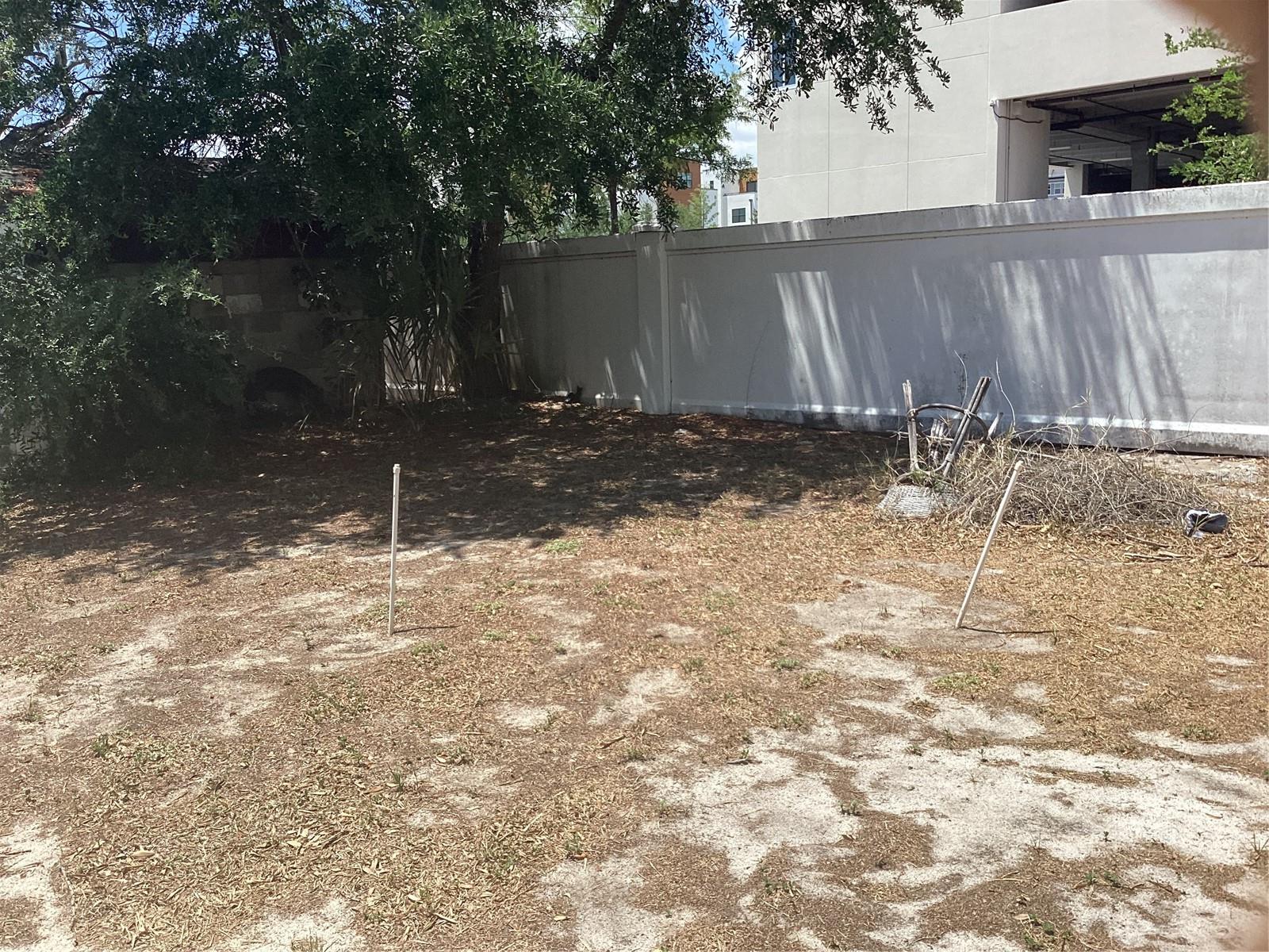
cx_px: 634
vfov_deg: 45.4
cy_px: 476
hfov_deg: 58.4
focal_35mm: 31
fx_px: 1136
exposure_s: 1/1116
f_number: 2.4
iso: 25
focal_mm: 3.3
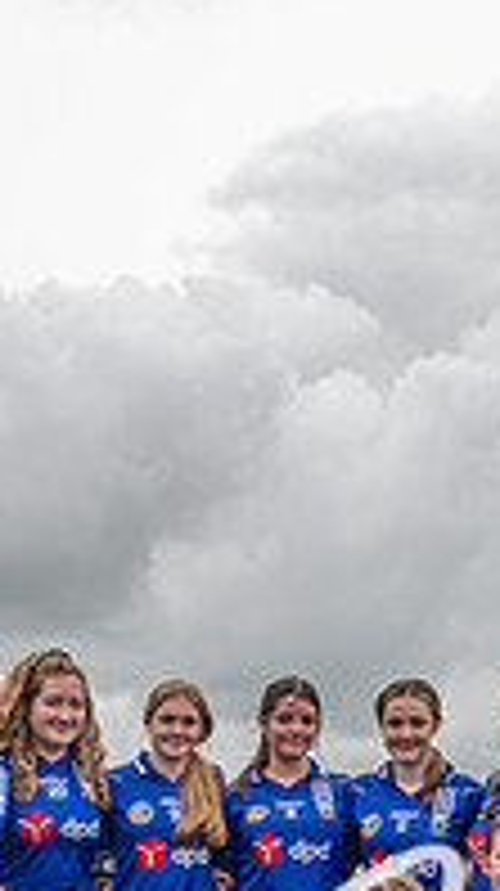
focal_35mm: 86
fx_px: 2032
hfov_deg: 13.8
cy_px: 991
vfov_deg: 23.2
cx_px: -1
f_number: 6.3
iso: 100
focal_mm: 24
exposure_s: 1/100
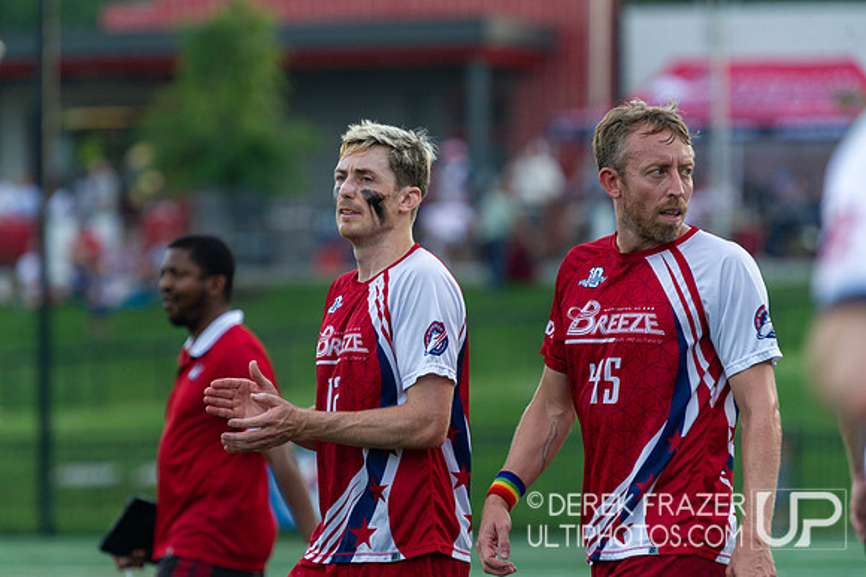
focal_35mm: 291
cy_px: 256
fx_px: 7001
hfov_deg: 7.1
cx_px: 363
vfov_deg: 4.7
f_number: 4
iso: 640
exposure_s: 1/1600
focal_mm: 250
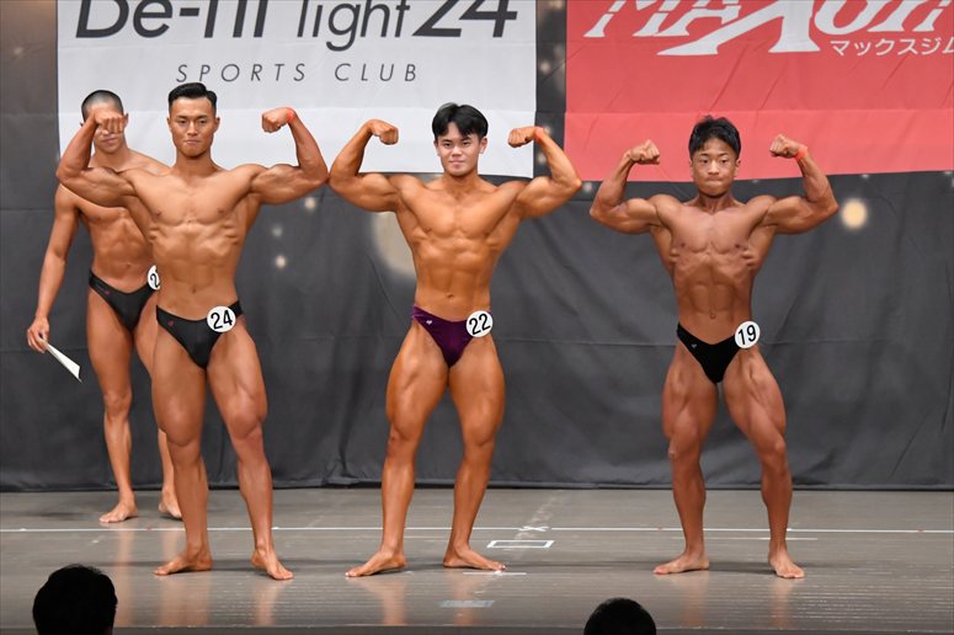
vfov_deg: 7.9
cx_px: 477
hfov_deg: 11.8
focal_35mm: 174
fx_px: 4609
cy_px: 318
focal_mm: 116
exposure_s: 1/400
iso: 6400
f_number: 5.6
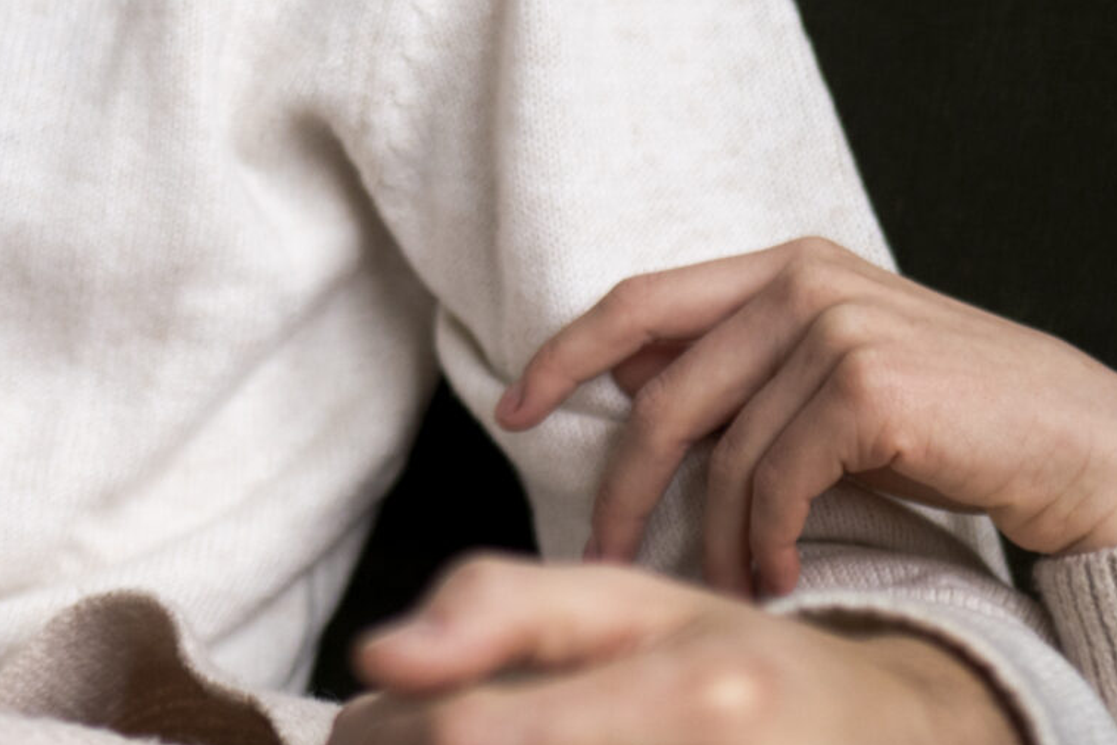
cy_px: 466
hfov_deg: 16.7
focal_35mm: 118
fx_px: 3661
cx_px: -205
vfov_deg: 11.6
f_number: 1.6
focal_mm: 35
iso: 800
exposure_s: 1/320
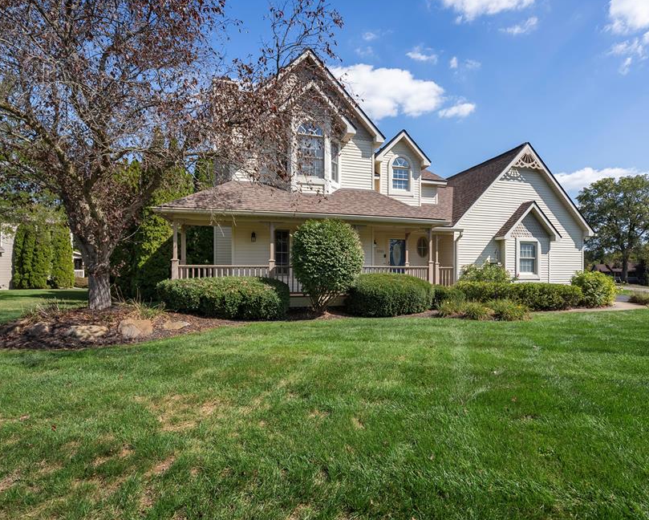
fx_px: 365
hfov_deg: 83.1
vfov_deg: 70.9
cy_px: 268
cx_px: 354
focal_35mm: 19
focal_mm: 16
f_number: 4
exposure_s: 1/800
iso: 100
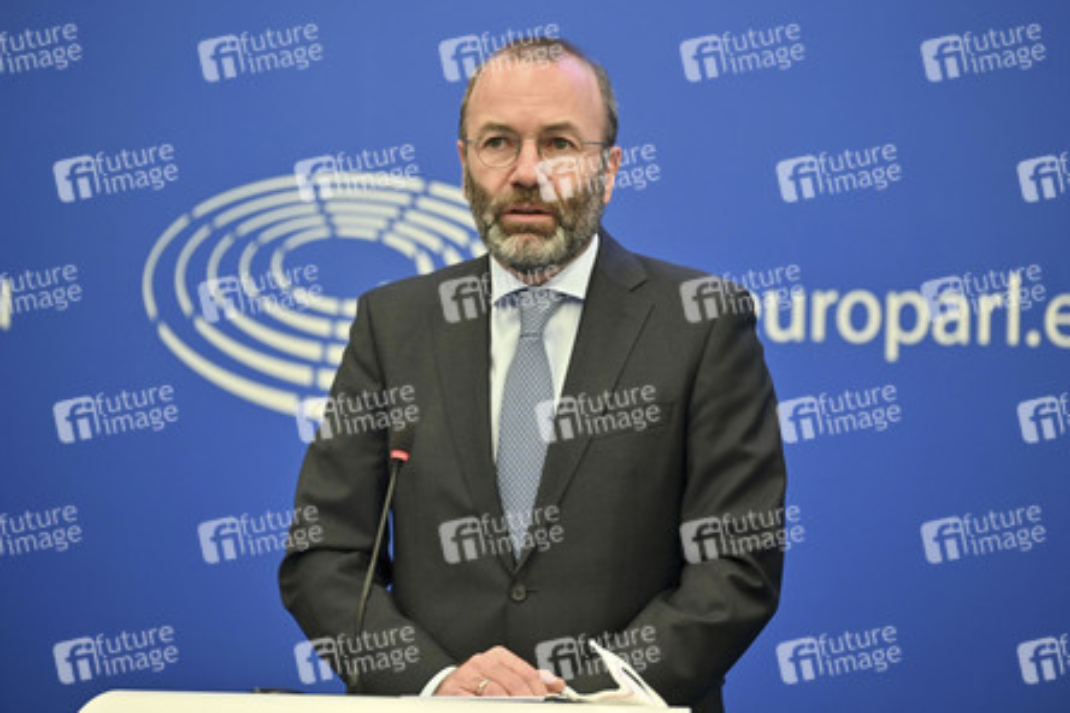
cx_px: 534
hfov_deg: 14.4
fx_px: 4220
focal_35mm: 142
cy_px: 354
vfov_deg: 9.7
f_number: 2.8
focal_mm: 140
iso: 640
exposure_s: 1/160
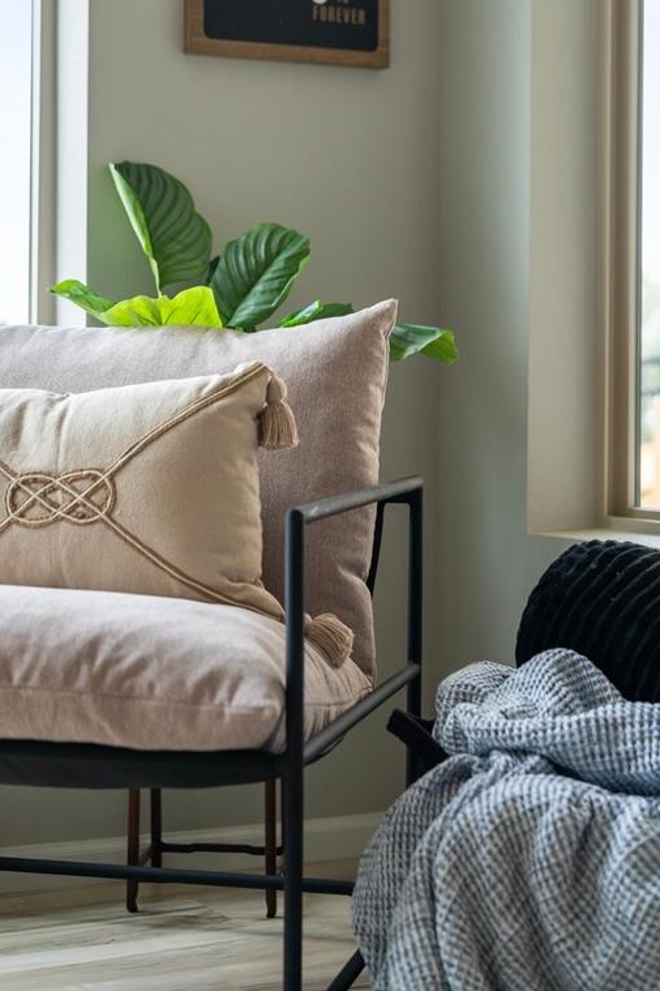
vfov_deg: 25.6
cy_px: 407
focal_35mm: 79
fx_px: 2172
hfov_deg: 17.2
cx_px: 176
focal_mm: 50
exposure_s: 1/640
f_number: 2.5
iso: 400
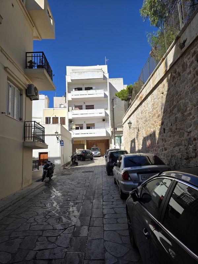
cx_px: 99
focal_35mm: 23
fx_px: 175
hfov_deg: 58.9
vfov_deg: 73.9
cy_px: 132
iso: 80
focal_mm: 6.3
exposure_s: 1/6355
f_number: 1.7
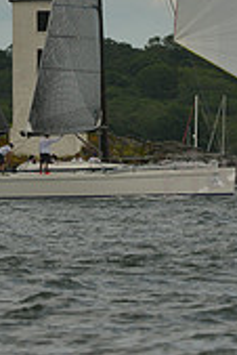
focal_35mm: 1027
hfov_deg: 1.3
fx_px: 10120
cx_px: 49
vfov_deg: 2.0
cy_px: -145
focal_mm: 300
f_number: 9
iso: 200
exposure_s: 1/800
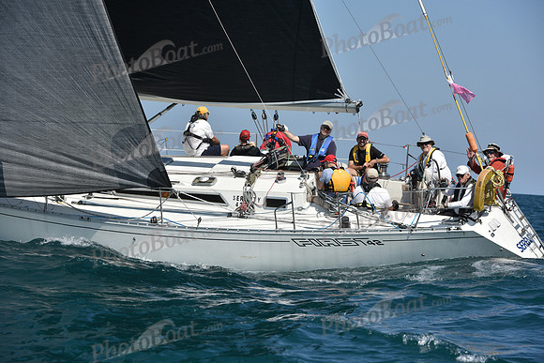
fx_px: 2040
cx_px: 272
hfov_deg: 15.2
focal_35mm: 135
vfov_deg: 10.2
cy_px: 182
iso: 250
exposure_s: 1/1600
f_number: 8
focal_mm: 135
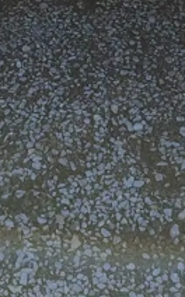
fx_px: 777
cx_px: 104
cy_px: -39
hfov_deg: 13.6
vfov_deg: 20.5
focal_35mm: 96
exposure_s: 1/196
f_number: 1.89
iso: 50
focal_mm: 5.89
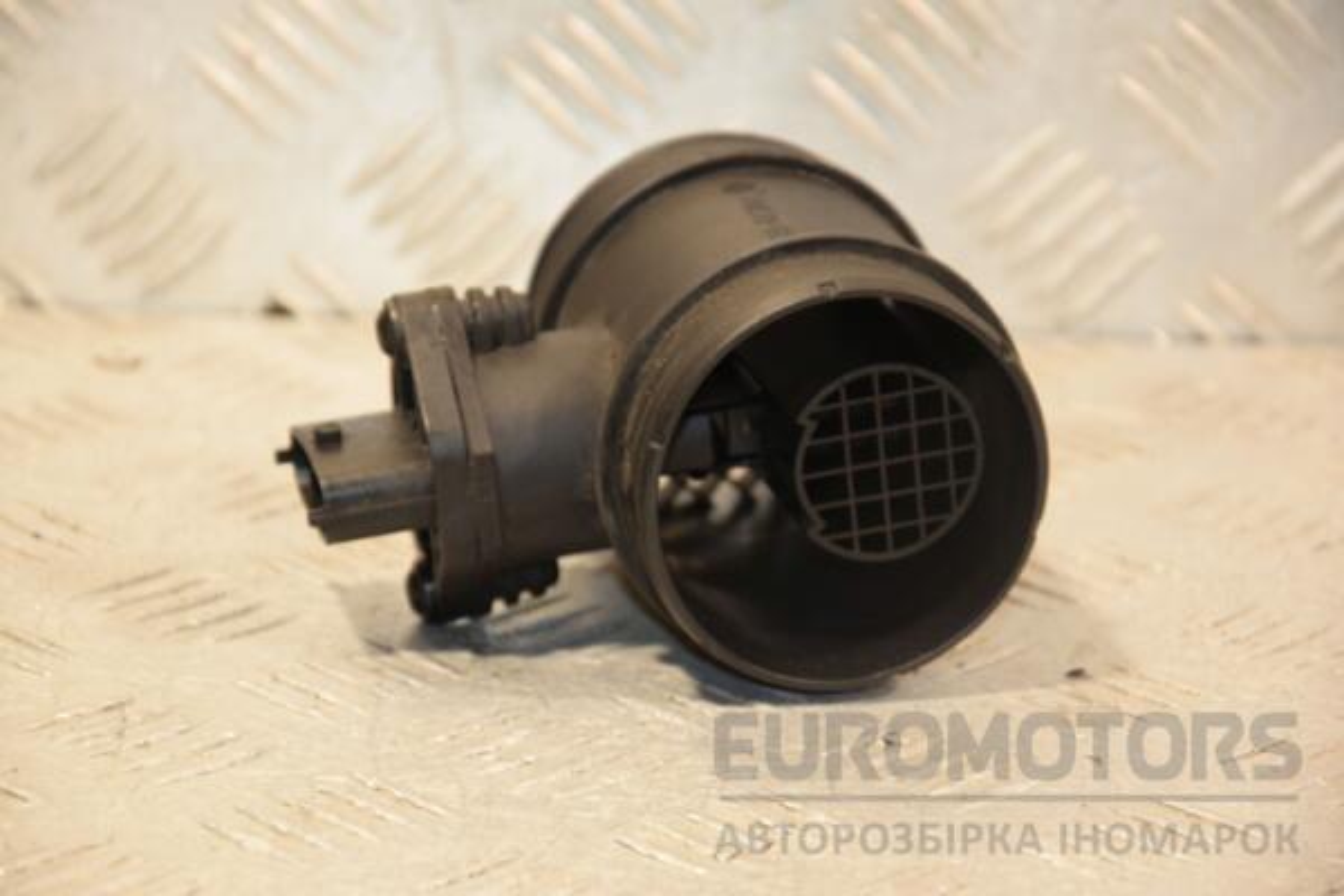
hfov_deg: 13.0
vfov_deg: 8.7
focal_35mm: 158
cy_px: 448
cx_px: 672
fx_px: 5880
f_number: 5.6
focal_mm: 105
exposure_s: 1/100
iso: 800
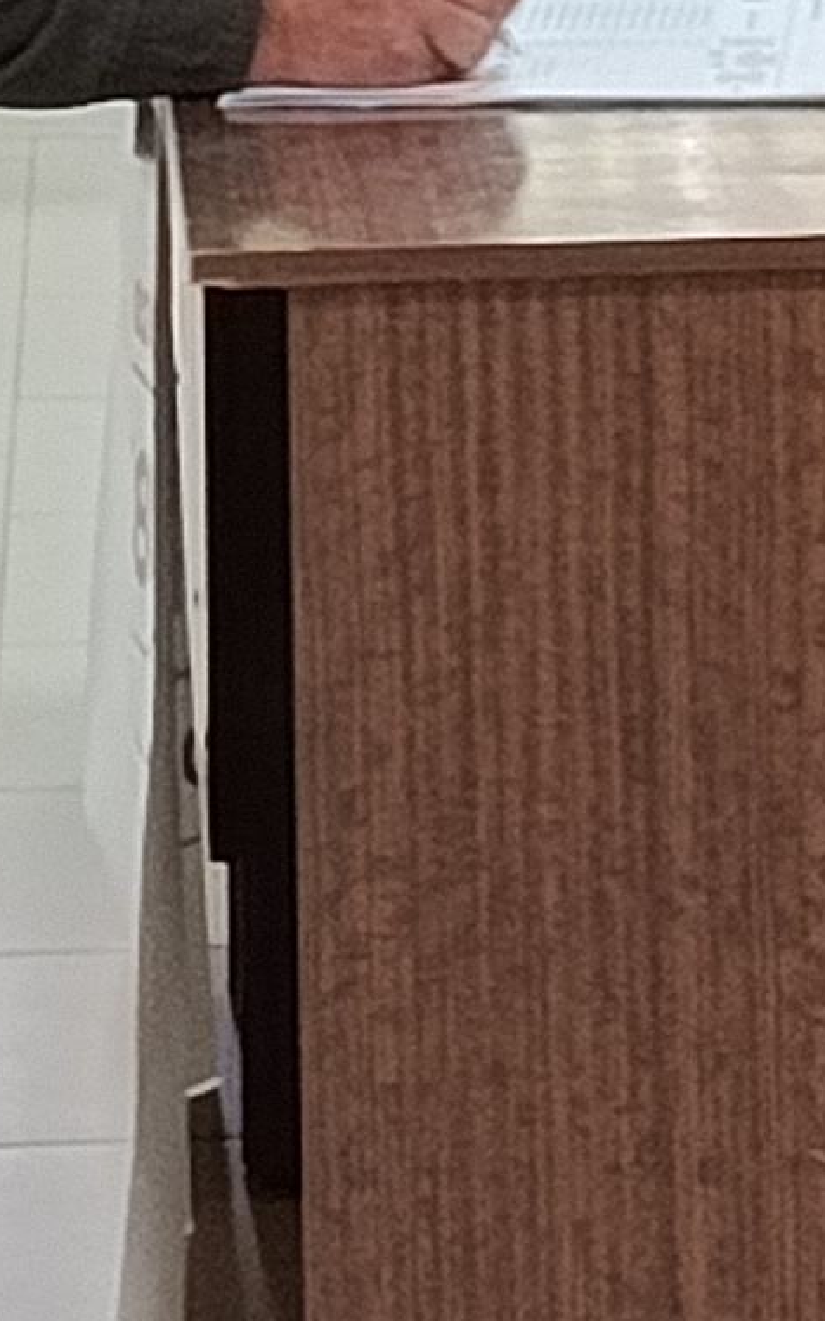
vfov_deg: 7.8
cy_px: -290
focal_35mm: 267
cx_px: 1002
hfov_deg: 4.9
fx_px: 9609
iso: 843
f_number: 1.7
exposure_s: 1/100
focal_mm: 5.24
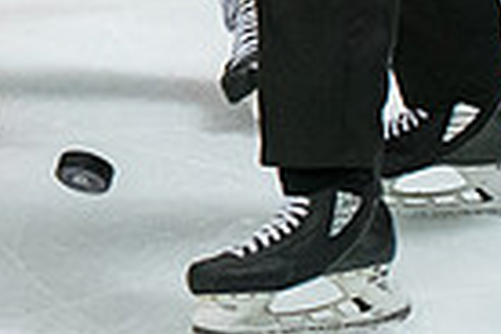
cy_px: -327
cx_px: -329
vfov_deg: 2.9
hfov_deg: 4.4
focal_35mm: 470
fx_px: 6540
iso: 2500
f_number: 3.5
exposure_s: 1/800
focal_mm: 70
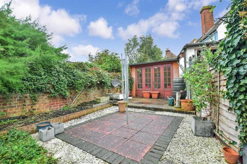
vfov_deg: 77.3
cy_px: 82
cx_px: 124
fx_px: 103
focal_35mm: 15
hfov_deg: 100.4
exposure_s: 1/80
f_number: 4.5
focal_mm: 10
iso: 200
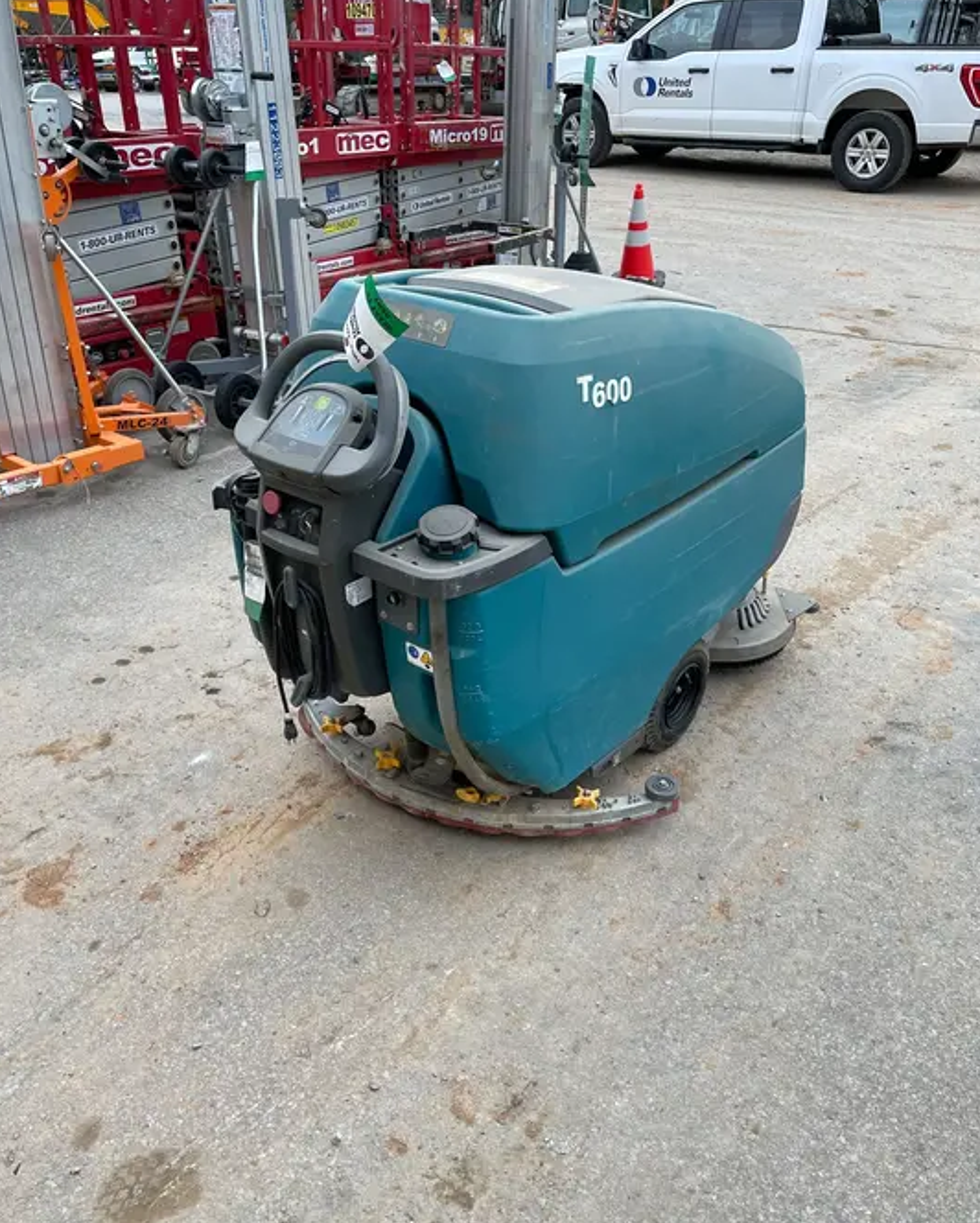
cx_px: 501
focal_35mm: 28
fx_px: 1014
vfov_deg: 62.2
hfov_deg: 51.6
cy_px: 635
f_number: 1.6
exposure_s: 1/120
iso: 100
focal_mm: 4.2
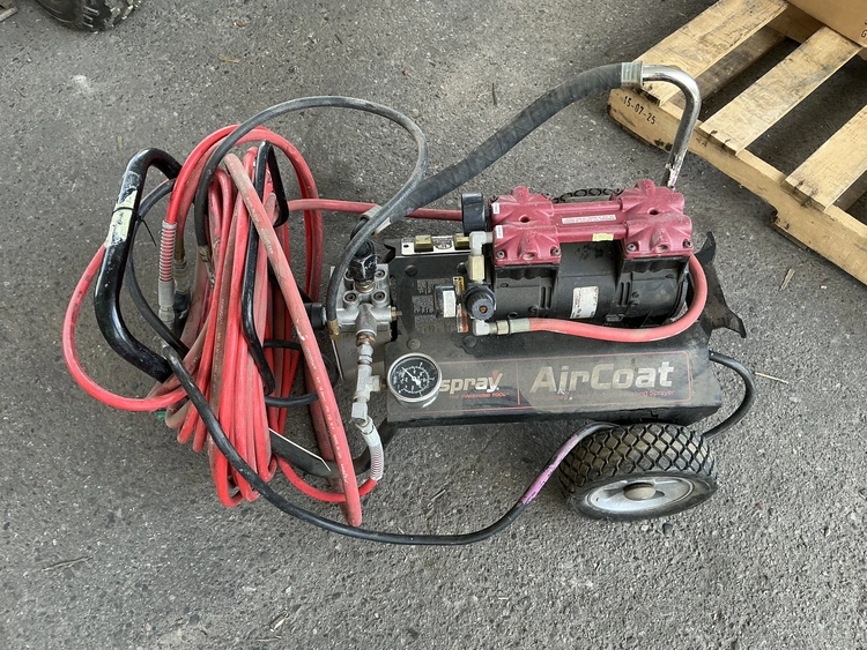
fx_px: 702
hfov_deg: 63.4
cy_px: 325
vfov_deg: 49.8
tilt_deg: -55.9
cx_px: 434
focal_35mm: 28
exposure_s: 1/122
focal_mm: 3
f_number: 1.8
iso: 25
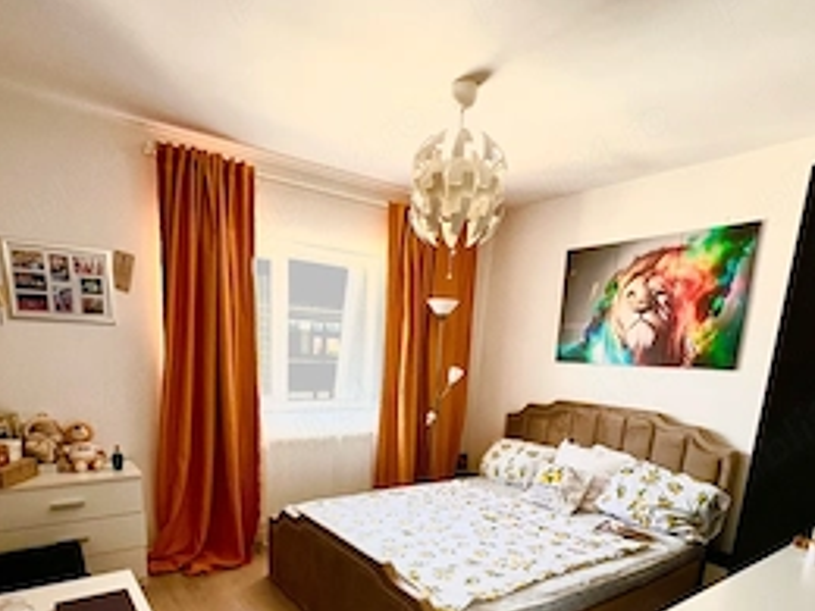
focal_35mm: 20
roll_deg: -2.2
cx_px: 386
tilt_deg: -13.0
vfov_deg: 61.9
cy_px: 464
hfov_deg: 81.7
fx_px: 471
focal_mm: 1.57
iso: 125
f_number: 1.8
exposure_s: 1/99
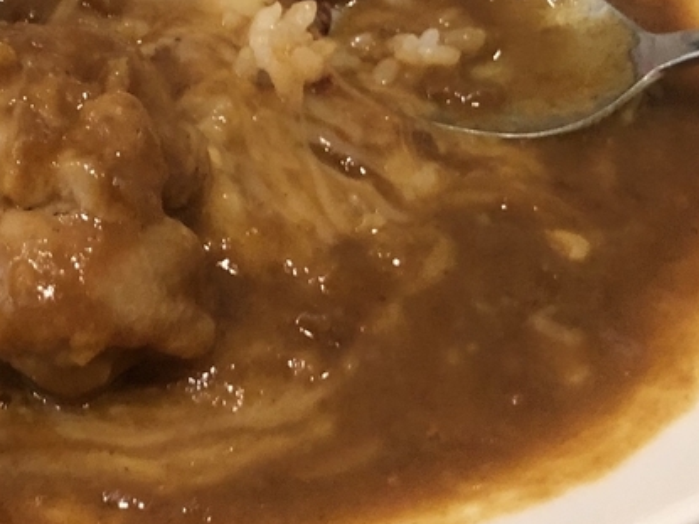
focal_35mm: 81
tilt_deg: -49.0
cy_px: 67
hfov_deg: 22.4
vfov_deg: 18.0
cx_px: -115
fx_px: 1635
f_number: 1.8
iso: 50
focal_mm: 3.99
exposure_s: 1/15
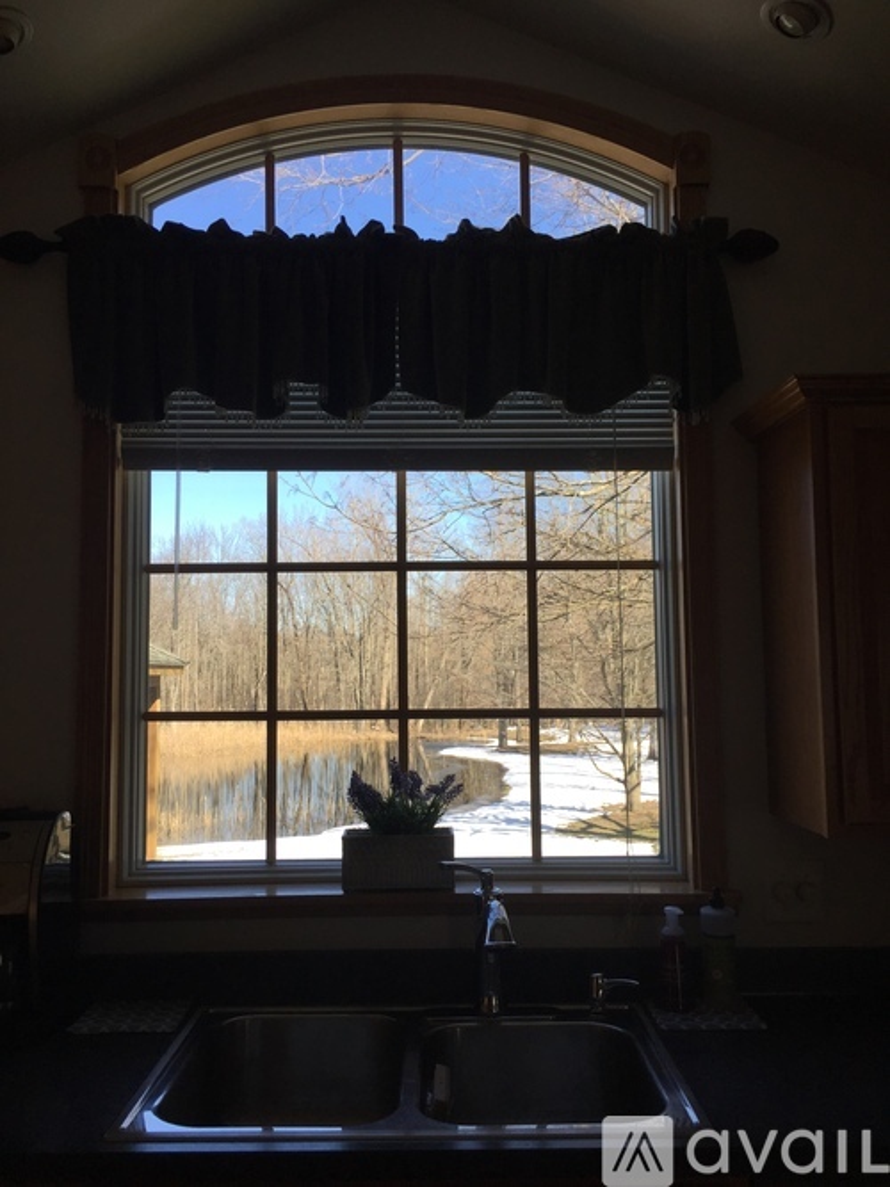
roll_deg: +0.0
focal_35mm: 29
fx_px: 994
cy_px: 594
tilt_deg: +3.9
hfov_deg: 48.2
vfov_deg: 61.7
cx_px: 445
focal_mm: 4.15
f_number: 2.2
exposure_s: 1/557
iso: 32
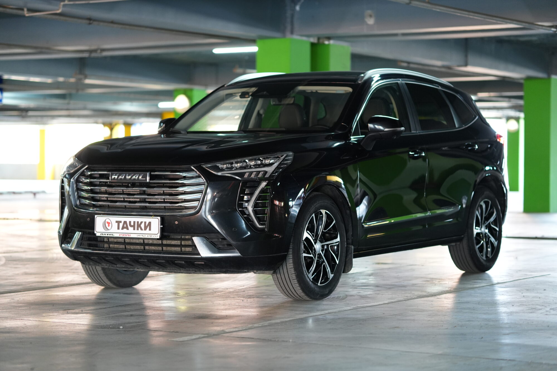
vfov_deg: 16.3
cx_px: 278
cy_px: 186
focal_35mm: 84
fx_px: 1299
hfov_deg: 24.2
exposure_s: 1/125
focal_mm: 56
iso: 640
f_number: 1.4
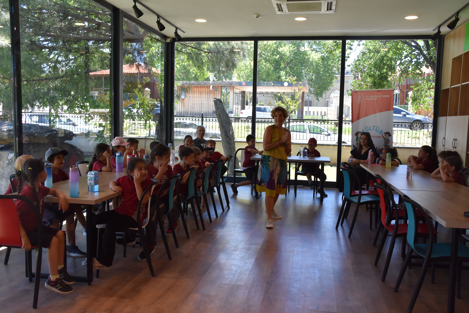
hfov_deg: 57.2
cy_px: 156
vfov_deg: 40.0
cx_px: 234
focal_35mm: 33
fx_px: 430
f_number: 6.3
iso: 800
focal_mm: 22
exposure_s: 1/160
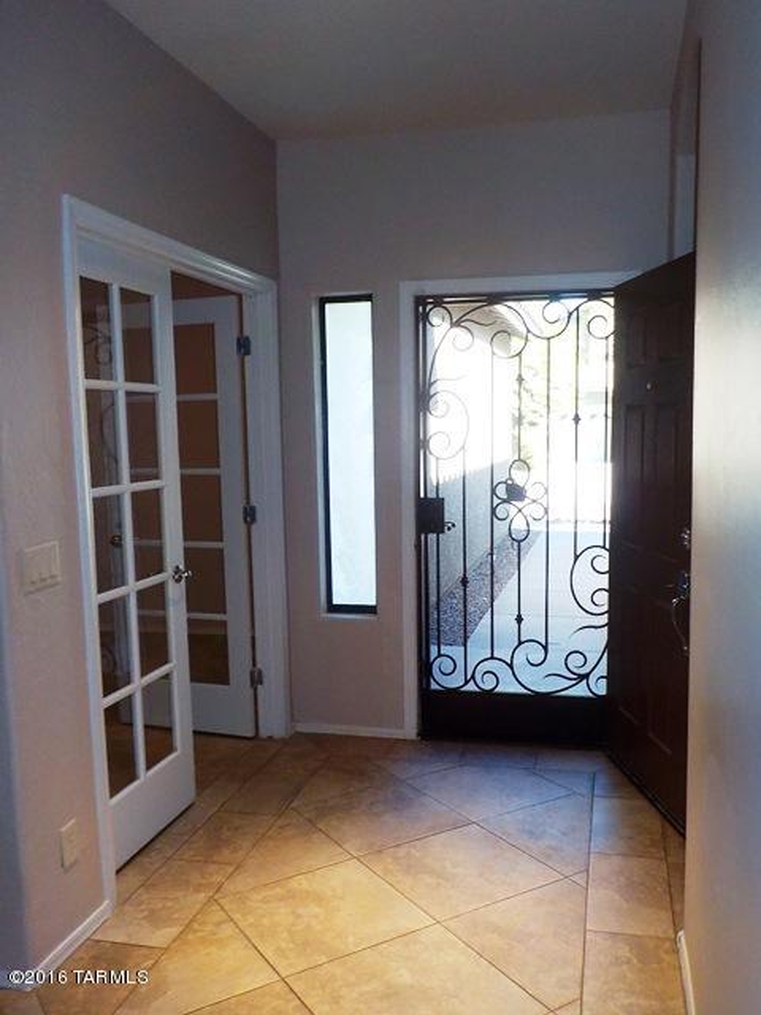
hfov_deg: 46.8
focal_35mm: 30
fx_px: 879
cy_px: 508
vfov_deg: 60.0
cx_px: 380
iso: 220
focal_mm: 4.1
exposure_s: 1/30
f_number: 3.3
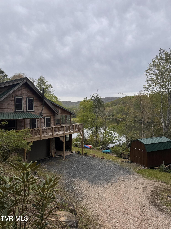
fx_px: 158
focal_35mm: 24
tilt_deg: -1.0
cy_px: 114
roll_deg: +1.8
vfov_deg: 71.6
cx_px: 86
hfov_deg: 56.8
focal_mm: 6.76
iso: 80
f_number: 1.78
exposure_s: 1/4608
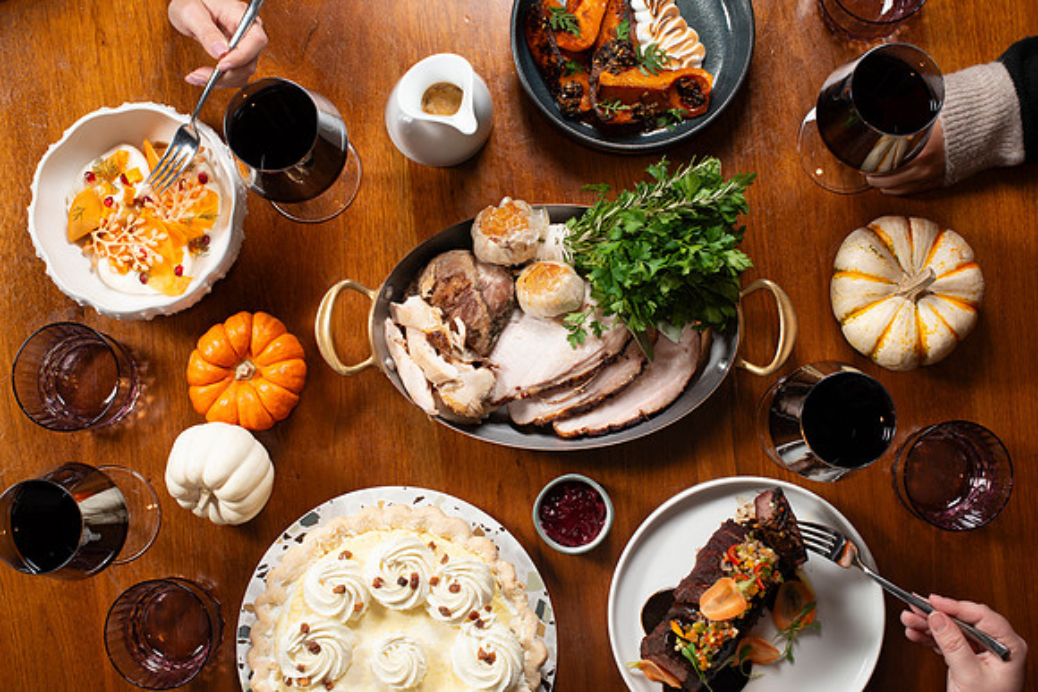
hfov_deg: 34.5
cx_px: 519
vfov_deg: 23.4
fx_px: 1674
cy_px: 346
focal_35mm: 58
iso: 250
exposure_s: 1/100
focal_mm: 50
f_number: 6.3
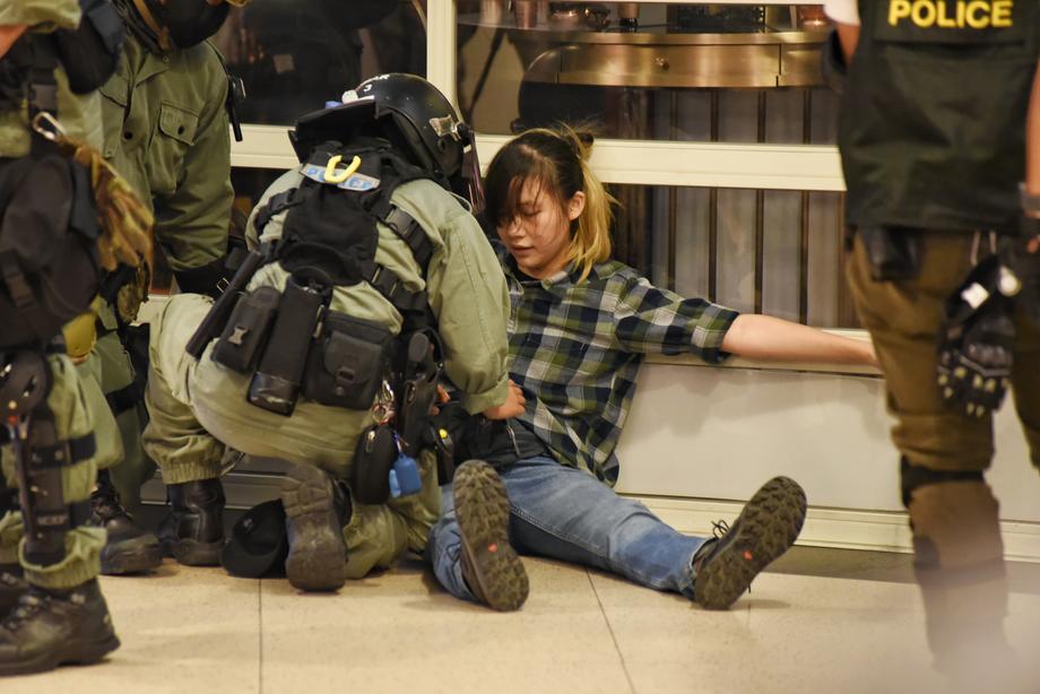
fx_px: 5779
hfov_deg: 10.3
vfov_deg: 6.9
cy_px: 347
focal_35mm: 200
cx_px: 520
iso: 5000
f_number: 4.5
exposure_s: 1/100
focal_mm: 200
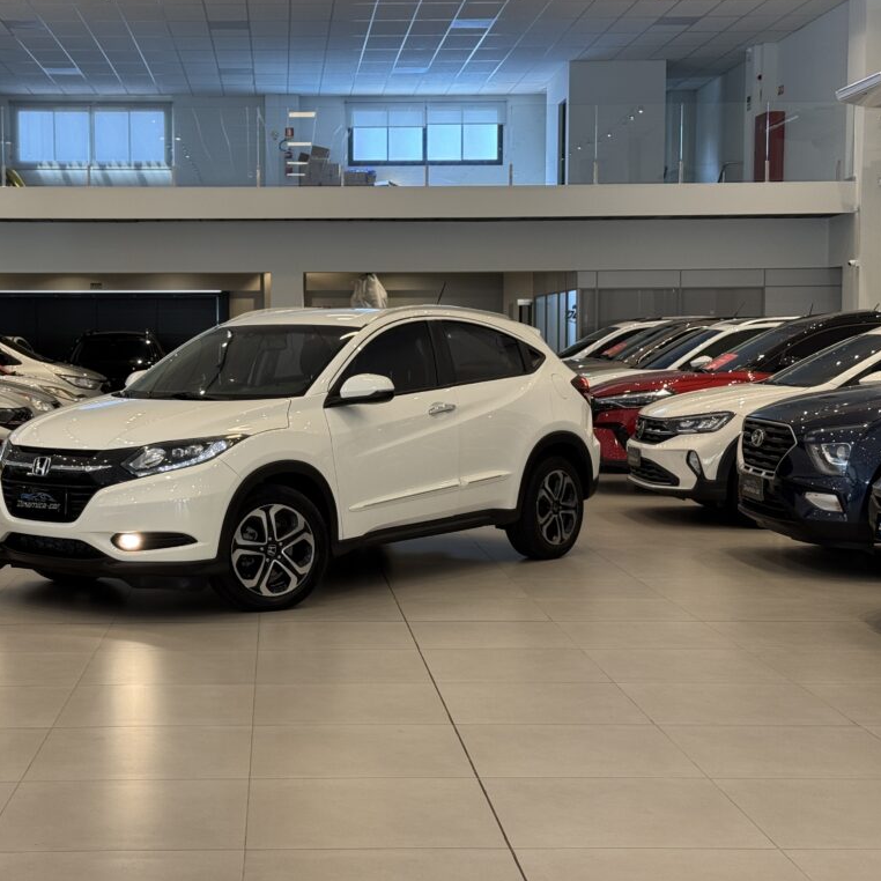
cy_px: 438
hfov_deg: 29.8
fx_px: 1641
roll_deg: +0.7
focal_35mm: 57
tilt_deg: -2.7
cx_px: 294
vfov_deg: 30.0
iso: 80
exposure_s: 1/60
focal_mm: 6.76
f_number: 1.78
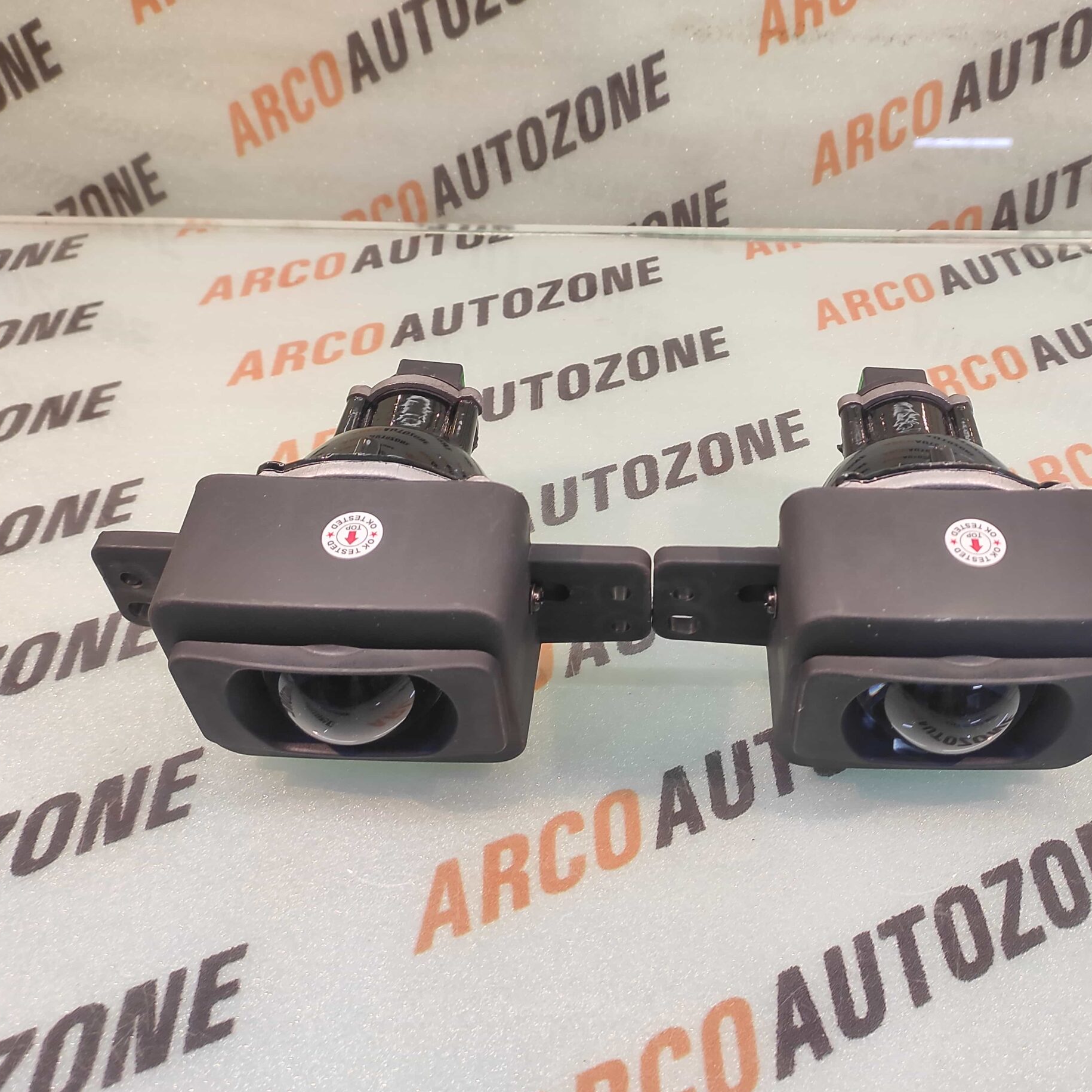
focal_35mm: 21
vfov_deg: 72.1
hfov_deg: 71.2
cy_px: 543
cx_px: 669
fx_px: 749
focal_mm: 4.74
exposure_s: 1/33
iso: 242
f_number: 1.79
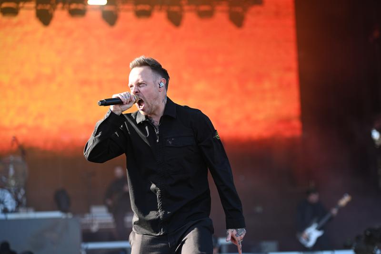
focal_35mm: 122
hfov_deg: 16.8
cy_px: 127
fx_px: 1290
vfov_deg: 11.2
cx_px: 190
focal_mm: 122
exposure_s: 1/800
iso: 320
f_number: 2.8
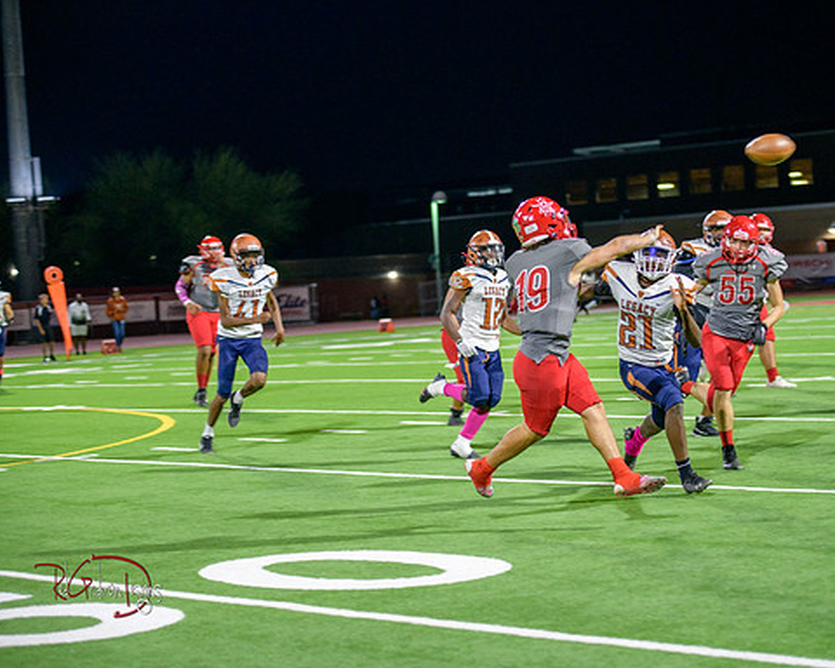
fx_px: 2521
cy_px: 335
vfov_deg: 15.1
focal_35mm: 102
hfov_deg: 18.8
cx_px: 494
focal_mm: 90
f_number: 2.8
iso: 1600
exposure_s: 1/250
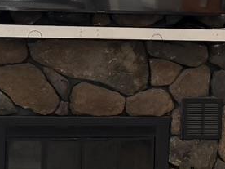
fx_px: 1157
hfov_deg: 11.0
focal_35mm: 178
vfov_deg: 8.3
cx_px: 198
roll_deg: -0.5
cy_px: 89
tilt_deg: -3.3
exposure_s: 1/120
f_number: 1.78
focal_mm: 6.76
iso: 200
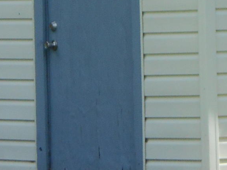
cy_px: -47
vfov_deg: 2.5
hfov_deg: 3.4
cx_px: 241
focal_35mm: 584
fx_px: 3832
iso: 80
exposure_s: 1/250
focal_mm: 20.1
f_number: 6
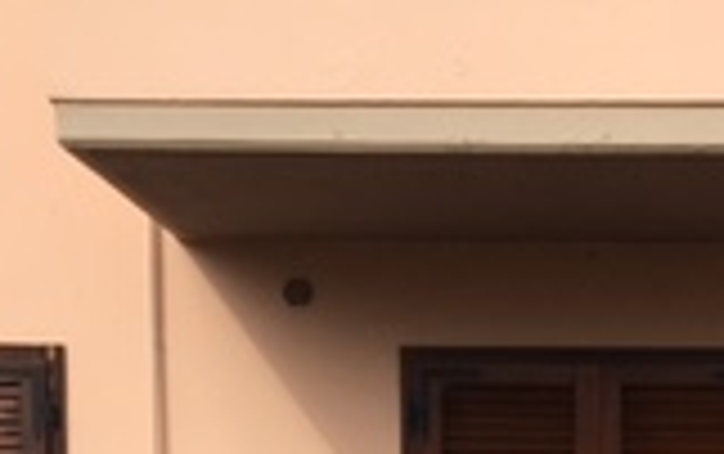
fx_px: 2410
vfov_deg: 10.1
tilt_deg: -3.0
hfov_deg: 16.6
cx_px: 796
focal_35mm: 122
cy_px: 863
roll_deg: +0.5
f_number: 2.2
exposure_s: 1/1637
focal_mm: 4.15
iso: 25
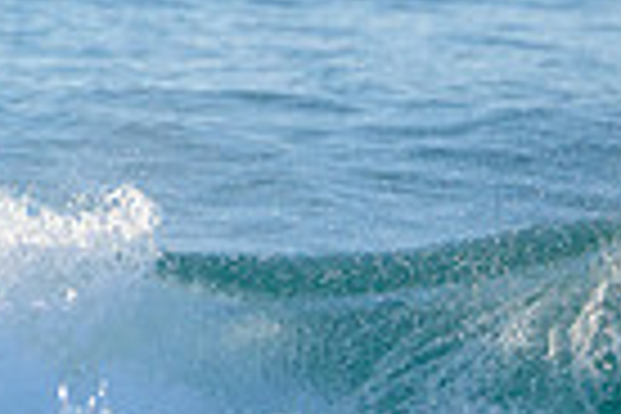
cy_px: 403
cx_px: 1166
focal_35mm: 2108
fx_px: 36360
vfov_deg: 0.7
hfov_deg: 1.0
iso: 400
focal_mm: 500
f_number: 5.6
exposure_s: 1/2000
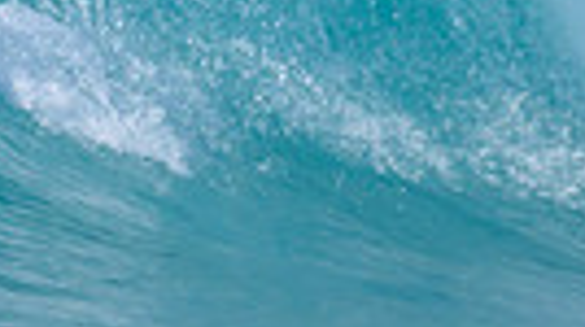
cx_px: -48
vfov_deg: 0.3
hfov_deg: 0.5
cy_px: -251
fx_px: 70433
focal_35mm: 4546
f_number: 11
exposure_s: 1/2000
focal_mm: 1000
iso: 1100
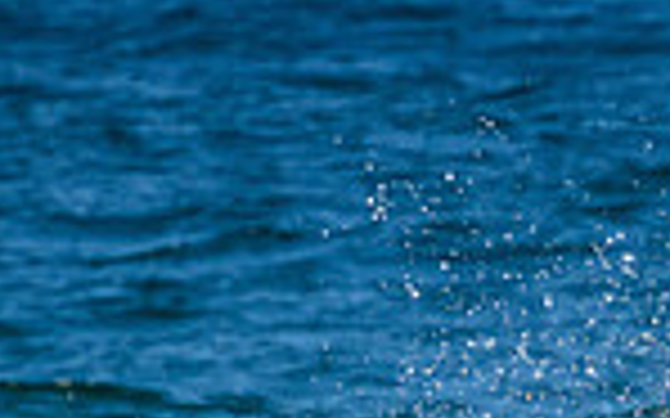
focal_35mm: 3650
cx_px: 1059
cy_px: 698
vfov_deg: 0.4
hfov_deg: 0.6
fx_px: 66623
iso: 1100
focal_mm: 800
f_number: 11
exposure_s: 1/2000
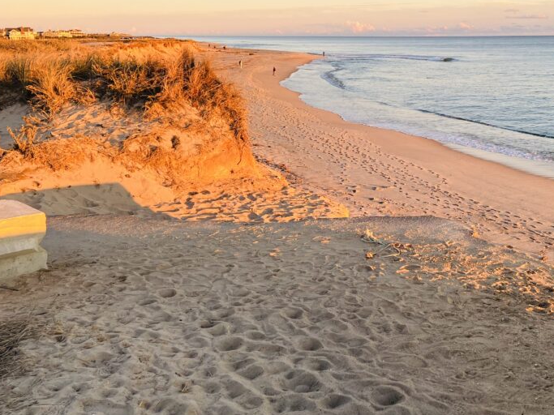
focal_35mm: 39
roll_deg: +0.3
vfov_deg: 36.7
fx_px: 624
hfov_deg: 46.3
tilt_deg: -12.4
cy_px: 165
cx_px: 409
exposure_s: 1/572
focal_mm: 5.7
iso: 50
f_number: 1.5
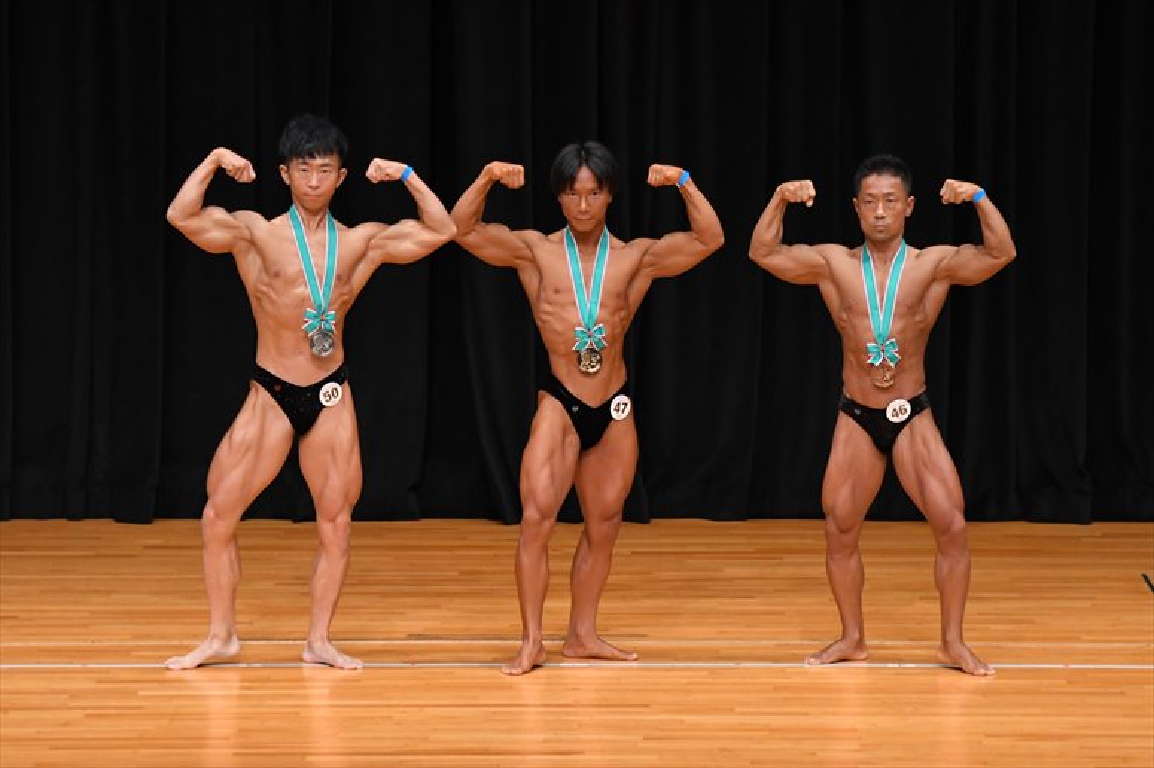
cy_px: 384
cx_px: 577
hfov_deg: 8.6
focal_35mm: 240
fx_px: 7690
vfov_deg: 5.7
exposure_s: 1/400
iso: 3200
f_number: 5.6
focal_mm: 160
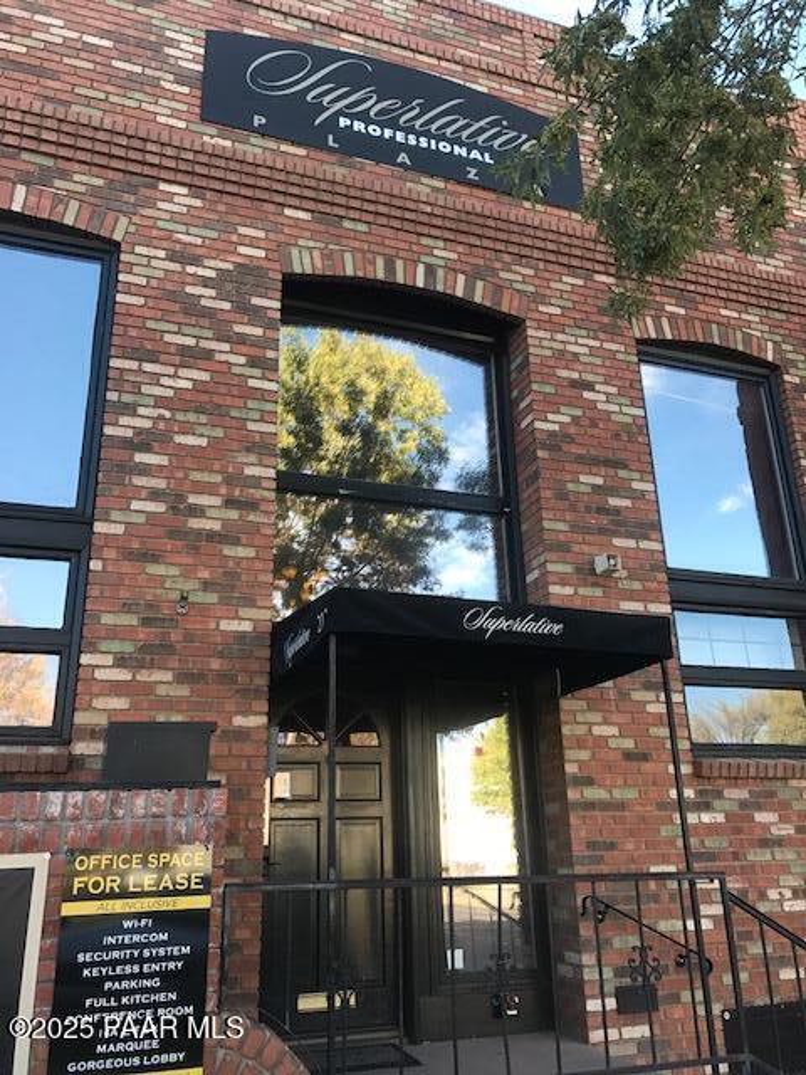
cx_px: 403
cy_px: 538
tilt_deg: +20.8
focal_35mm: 28
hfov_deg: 49.7
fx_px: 869
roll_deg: -0.2
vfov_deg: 63.4
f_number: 1.8
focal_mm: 3.99
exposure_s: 1/193
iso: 20
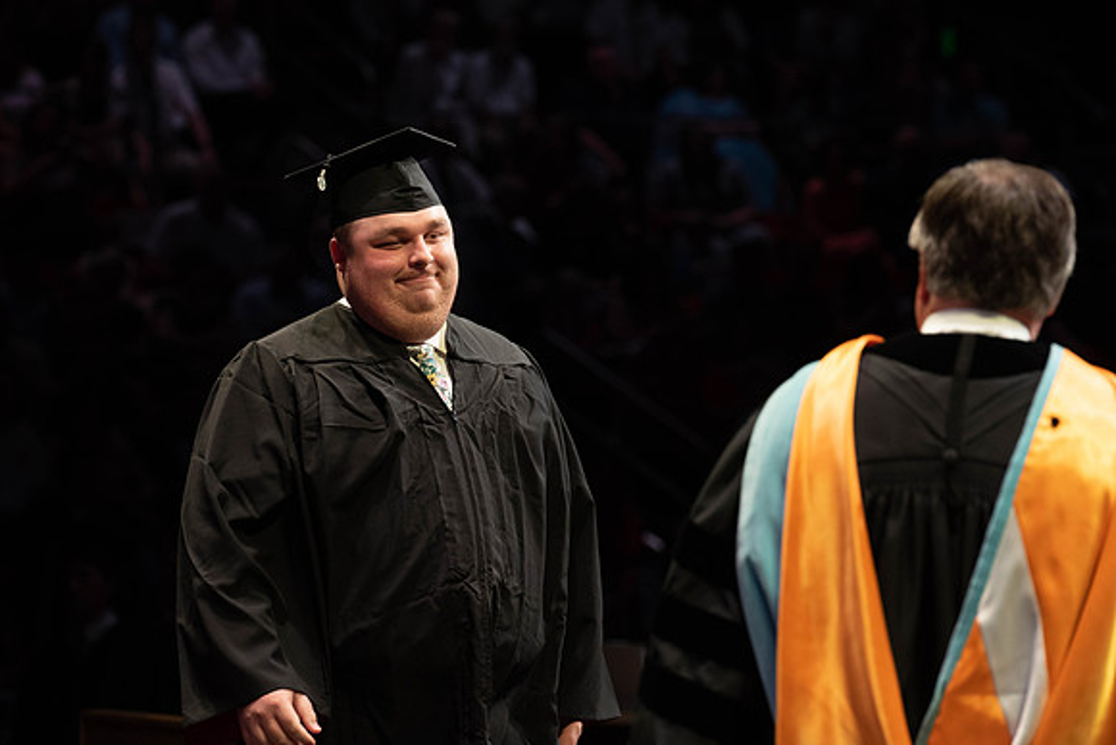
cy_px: 359
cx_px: 538
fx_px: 5136
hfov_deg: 12.4
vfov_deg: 8.3
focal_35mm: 166
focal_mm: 160
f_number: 4.5
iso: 1600
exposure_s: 1/320
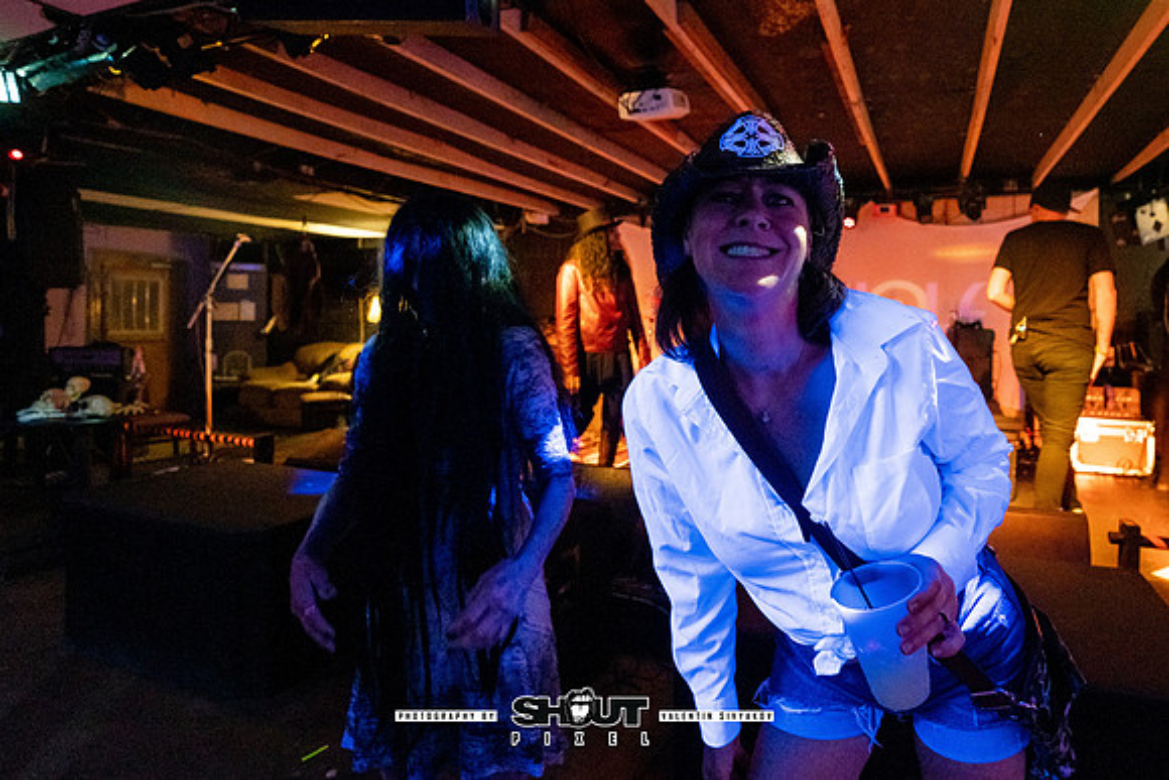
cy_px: 303
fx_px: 580
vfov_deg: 67.0
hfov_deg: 88.5
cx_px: 737
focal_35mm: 18
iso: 3200
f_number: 2.8
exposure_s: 1/160
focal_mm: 14
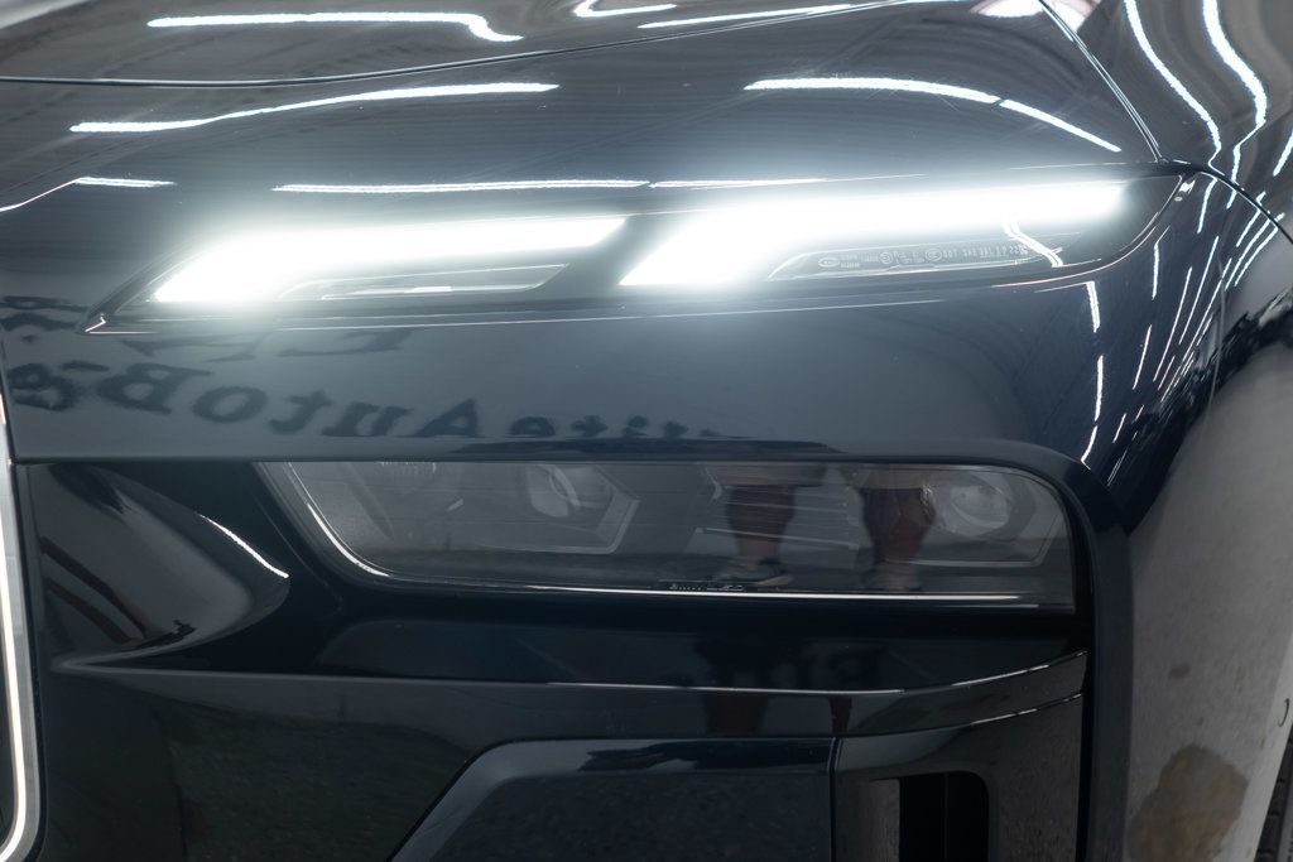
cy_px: 431
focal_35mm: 42
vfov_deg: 31.9
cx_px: 646
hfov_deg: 46.4
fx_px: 1509
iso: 250
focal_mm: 28
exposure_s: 1/50
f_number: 3.2
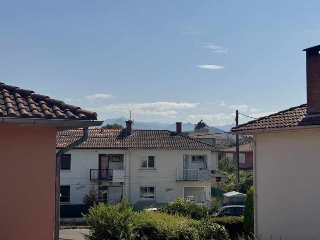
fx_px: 444
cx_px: 160
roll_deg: -0.3
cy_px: 120
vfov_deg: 30.3
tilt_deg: +4.7
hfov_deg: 39.7
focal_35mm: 48
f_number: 1.78
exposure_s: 1/9009
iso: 64
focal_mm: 6.76
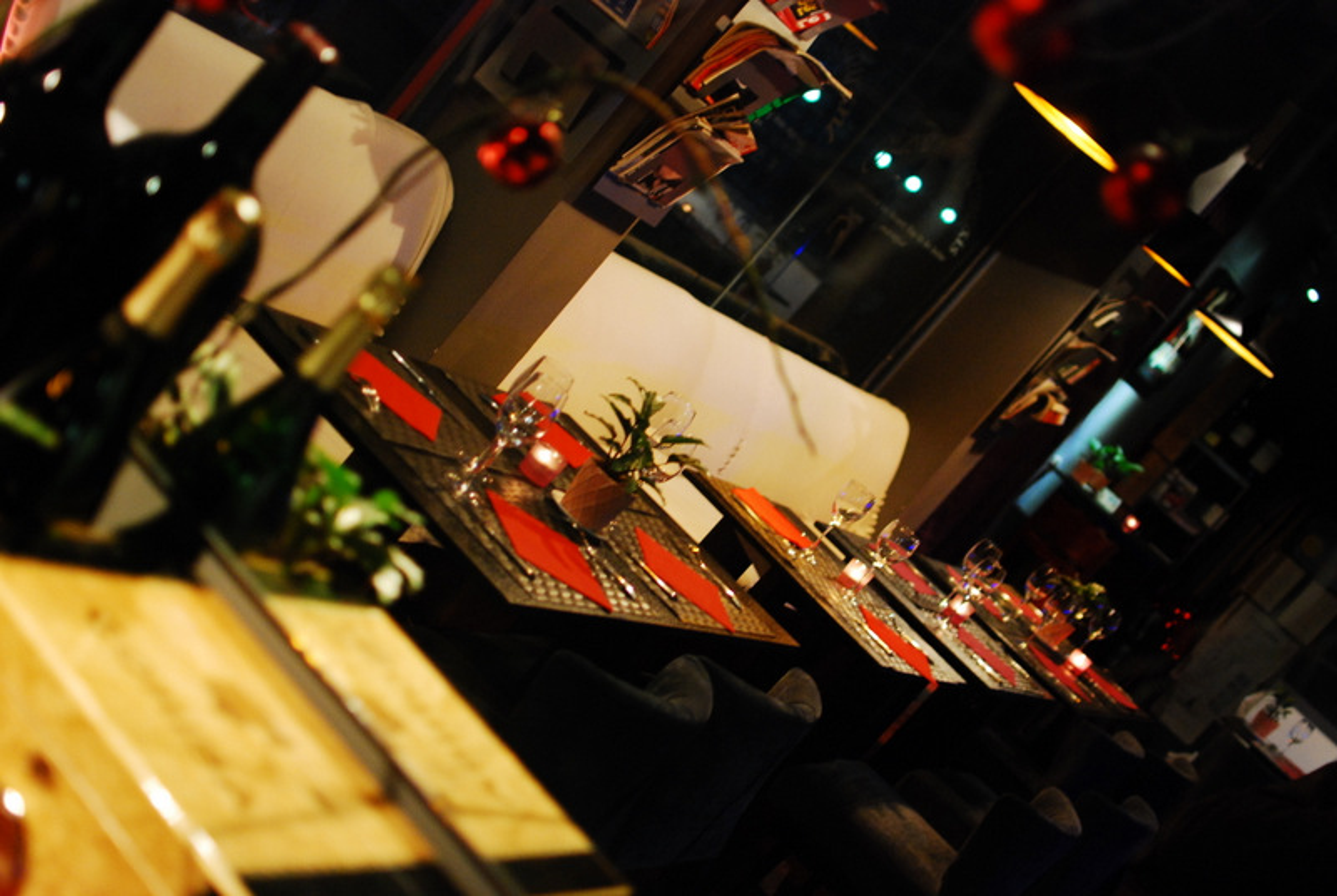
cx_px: 668
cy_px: 448
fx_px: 1953
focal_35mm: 52
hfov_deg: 37.8
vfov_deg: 25.8
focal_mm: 35
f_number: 1.8
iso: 800
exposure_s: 1/25
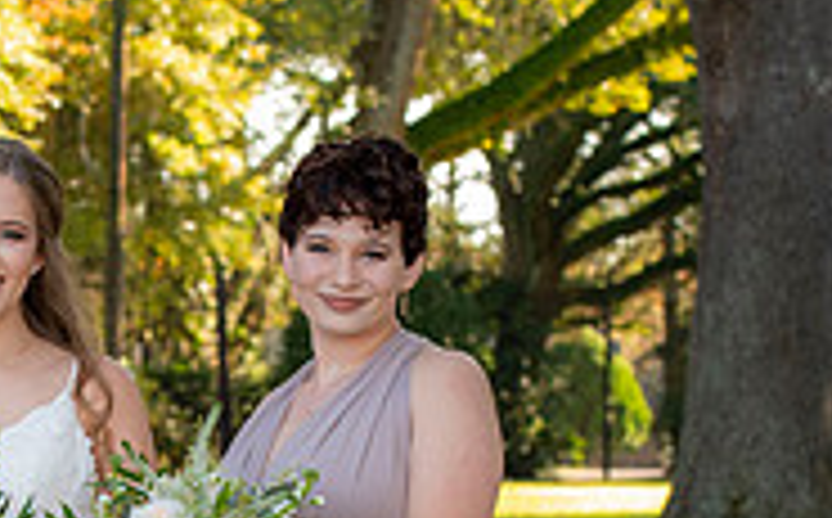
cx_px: -13
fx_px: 5071
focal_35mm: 224
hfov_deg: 9.3
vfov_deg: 5.8
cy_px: 766
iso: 1250
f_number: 6.3
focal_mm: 70
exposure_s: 1/400
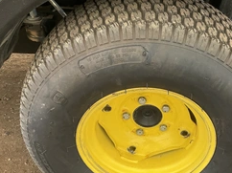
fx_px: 321
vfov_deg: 30.0
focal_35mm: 48
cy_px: 118
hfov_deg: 39.2
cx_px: 157
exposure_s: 1/122
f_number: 1.8
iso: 50
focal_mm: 3
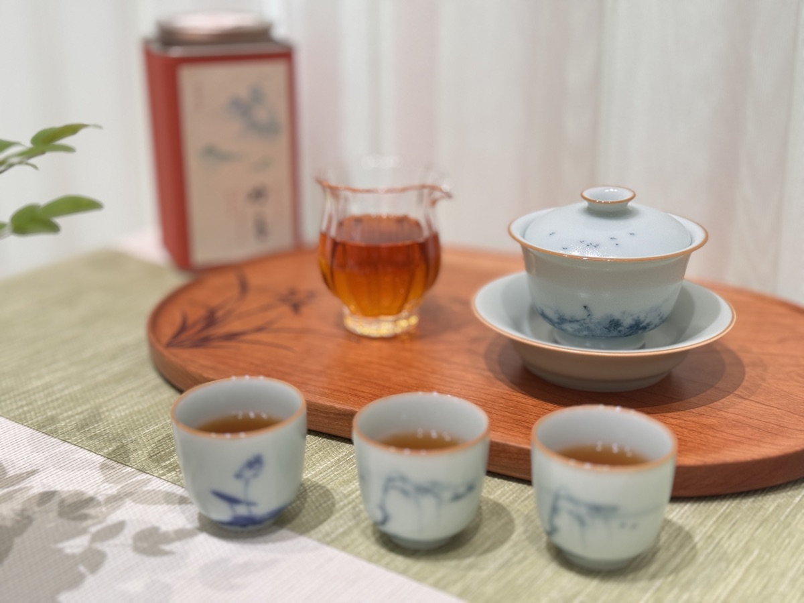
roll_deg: +0.0
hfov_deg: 39.7
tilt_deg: -20.6
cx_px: 402
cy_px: 302
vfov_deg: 30.3
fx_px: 1115
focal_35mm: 48
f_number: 1.78
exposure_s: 1/54
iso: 125
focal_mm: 6.76
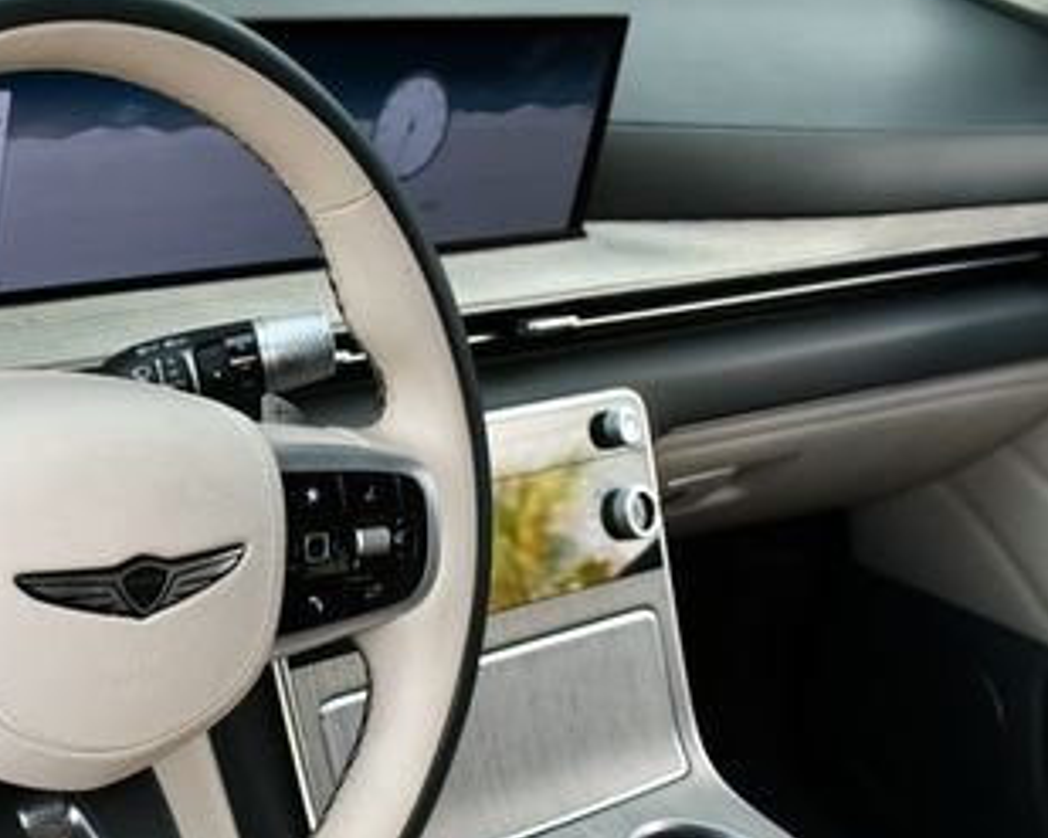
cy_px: 672
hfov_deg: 26.1
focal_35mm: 70
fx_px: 2170
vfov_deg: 21.6
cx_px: 71
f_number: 4.5
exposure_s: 1/250
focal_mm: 18
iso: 400
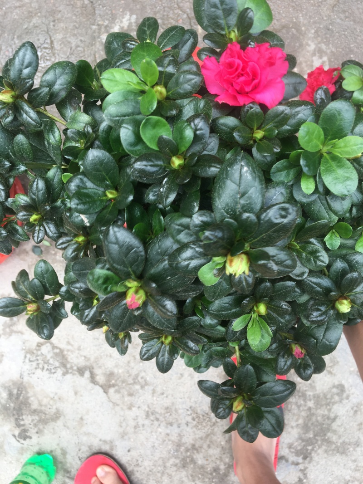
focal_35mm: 29
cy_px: 242
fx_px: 406
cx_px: 182
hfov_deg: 48.2
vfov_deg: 61.7
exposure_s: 1/101
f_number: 2.2
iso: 25
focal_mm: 4.15
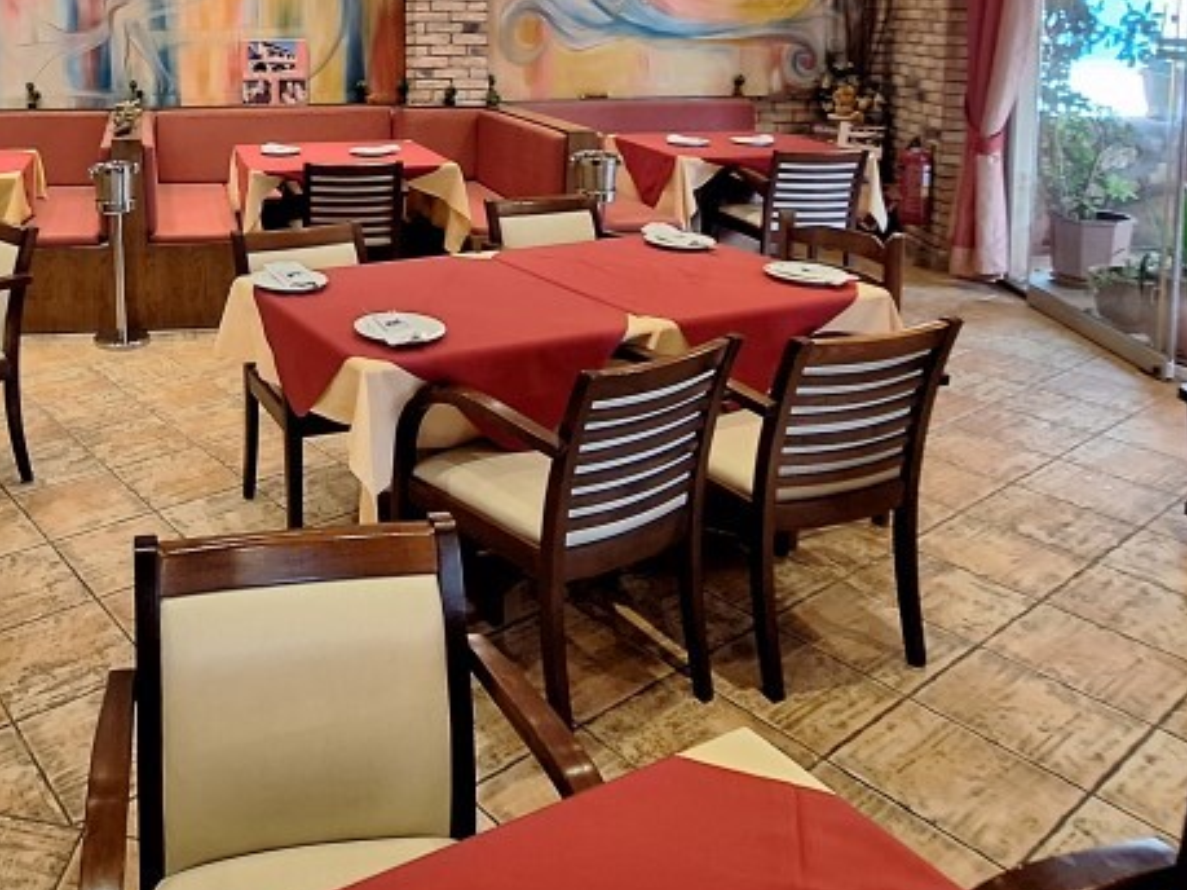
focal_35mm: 29
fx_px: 994
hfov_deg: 58.2
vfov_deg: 43.3
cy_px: 60
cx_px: 284
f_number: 2.2
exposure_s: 1/25
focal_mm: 1.74
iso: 160
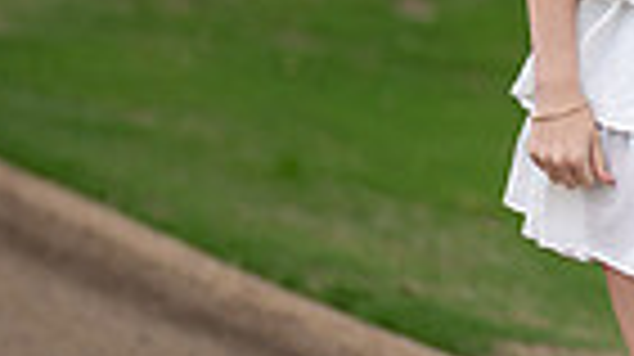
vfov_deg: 4.4
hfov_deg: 7.6
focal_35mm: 278
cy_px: 9
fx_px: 4669
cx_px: 1099
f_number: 1.2
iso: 100
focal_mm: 50
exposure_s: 1/2000
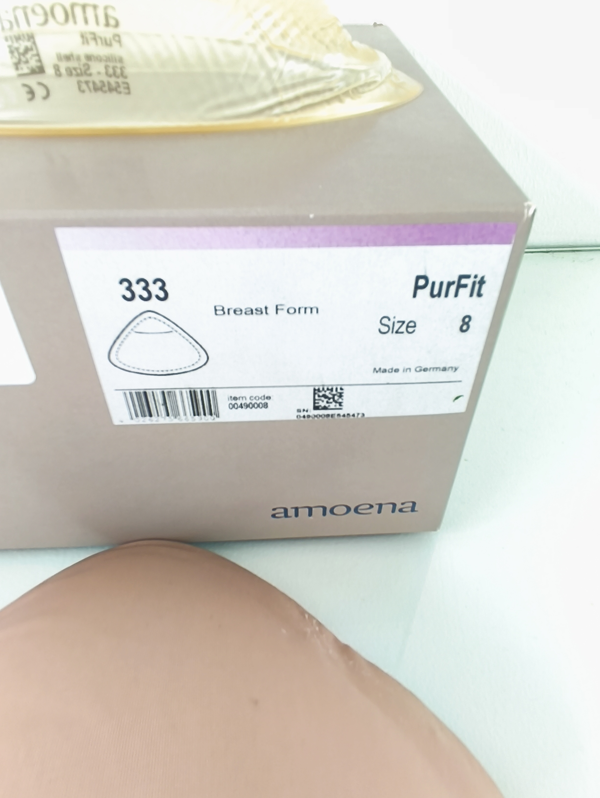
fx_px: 531
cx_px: 300
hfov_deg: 58.9
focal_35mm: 23
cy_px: 399
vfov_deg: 73.9
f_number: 2.2
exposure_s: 1/30
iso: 50
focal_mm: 1.65
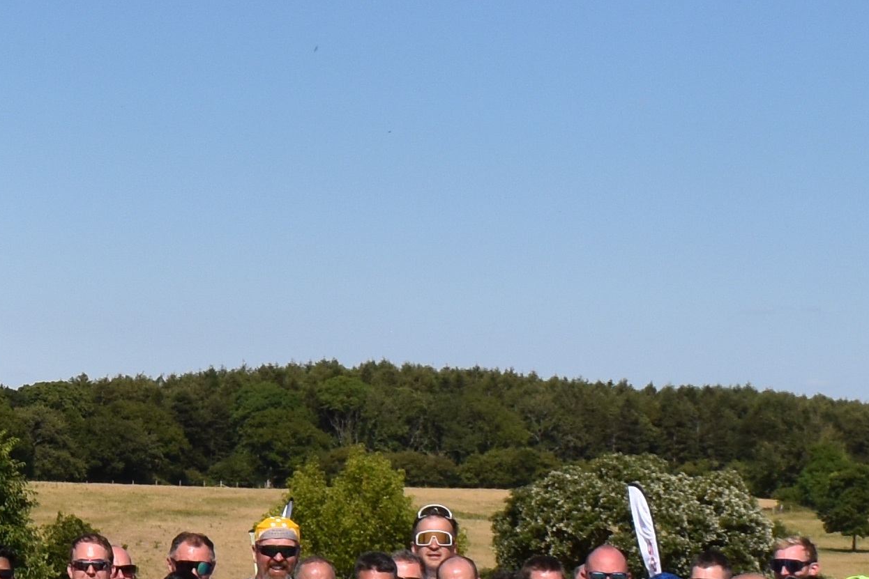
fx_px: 3138
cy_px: 422
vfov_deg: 10.5
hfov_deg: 15.2
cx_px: -158
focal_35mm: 130
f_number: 11
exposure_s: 1/500
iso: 200
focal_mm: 18
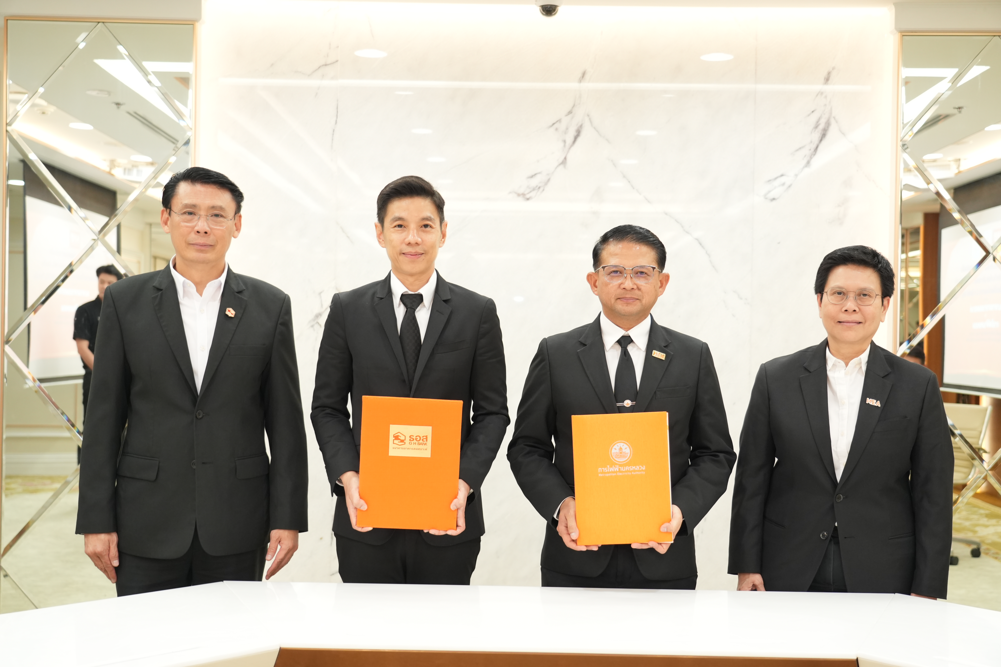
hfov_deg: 43.6
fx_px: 1251
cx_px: 500
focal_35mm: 45
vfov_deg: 29.9
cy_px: 334
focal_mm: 45
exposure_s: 1/100
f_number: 4
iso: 1600
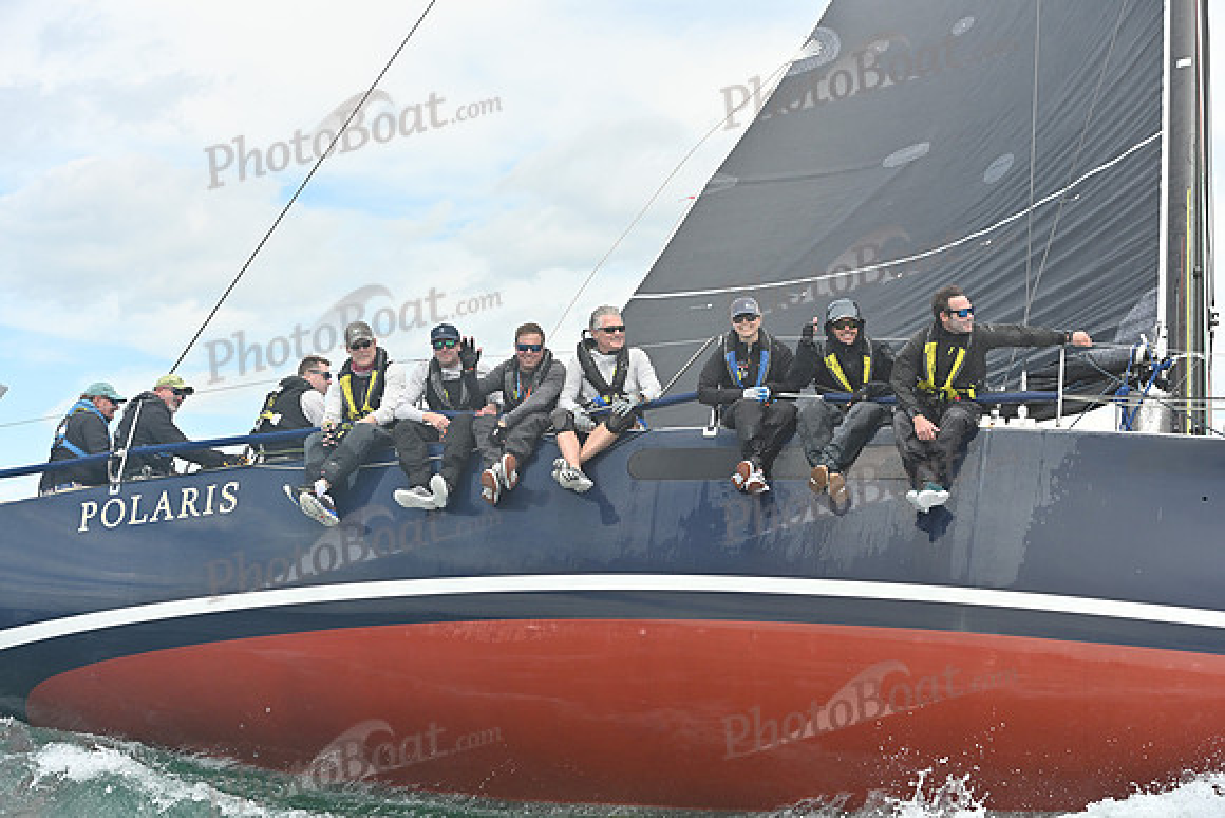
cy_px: 409
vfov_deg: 19.5
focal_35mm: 70
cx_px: 612
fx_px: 2382
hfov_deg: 28.8
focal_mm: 70
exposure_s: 1/1250
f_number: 6.3
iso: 320
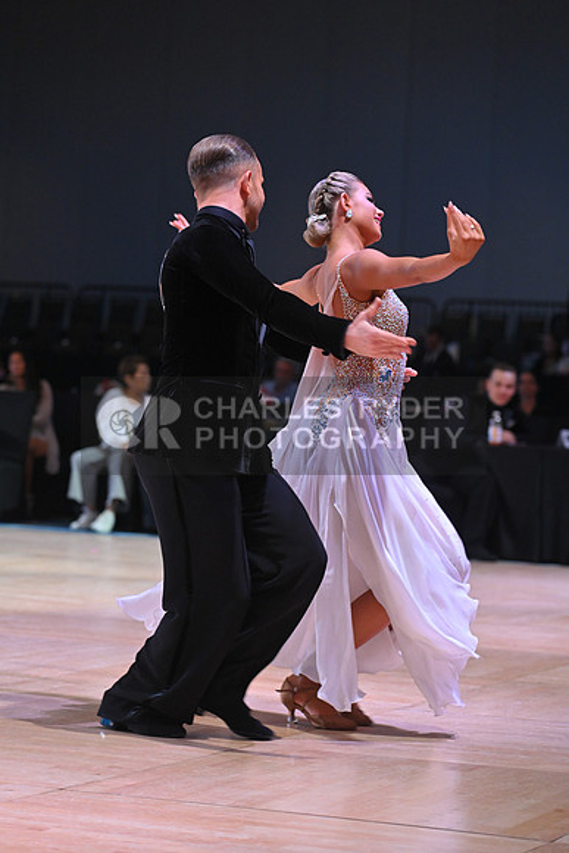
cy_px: 426
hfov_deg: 11.4
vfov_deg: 17.1
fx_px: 2843
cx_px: 284
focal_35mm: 120
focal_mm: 120
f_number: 4
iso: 2000
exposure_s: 1/250
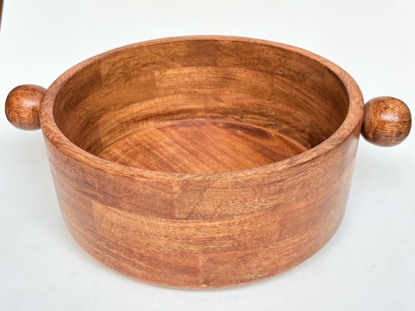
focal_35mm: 26
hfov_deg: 67.3
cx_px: 208
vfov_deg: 53.1
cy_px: 156
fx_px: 312
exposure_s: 1/100
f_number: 1.6
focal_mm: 5.96
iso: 50
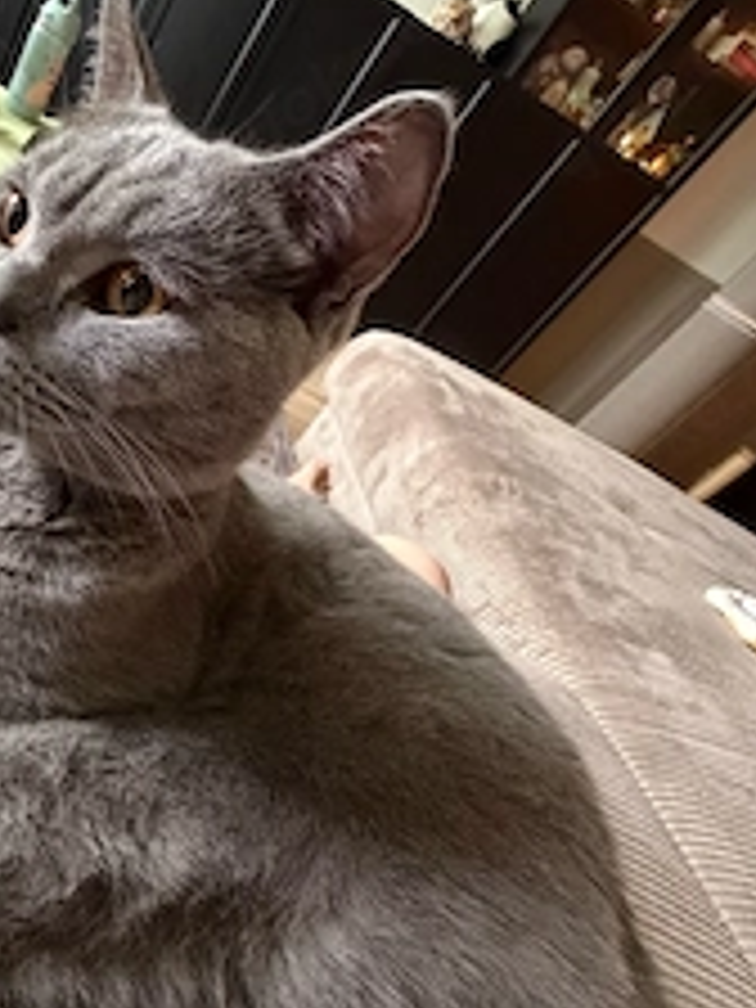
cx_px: 90
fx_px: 728
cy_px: 477
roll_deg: -32.0
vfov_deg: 69.3
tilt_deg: -31.7
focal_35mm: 25
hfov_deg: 49.5
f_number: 2.2
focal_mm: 2.22
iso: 640
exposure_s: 1/60
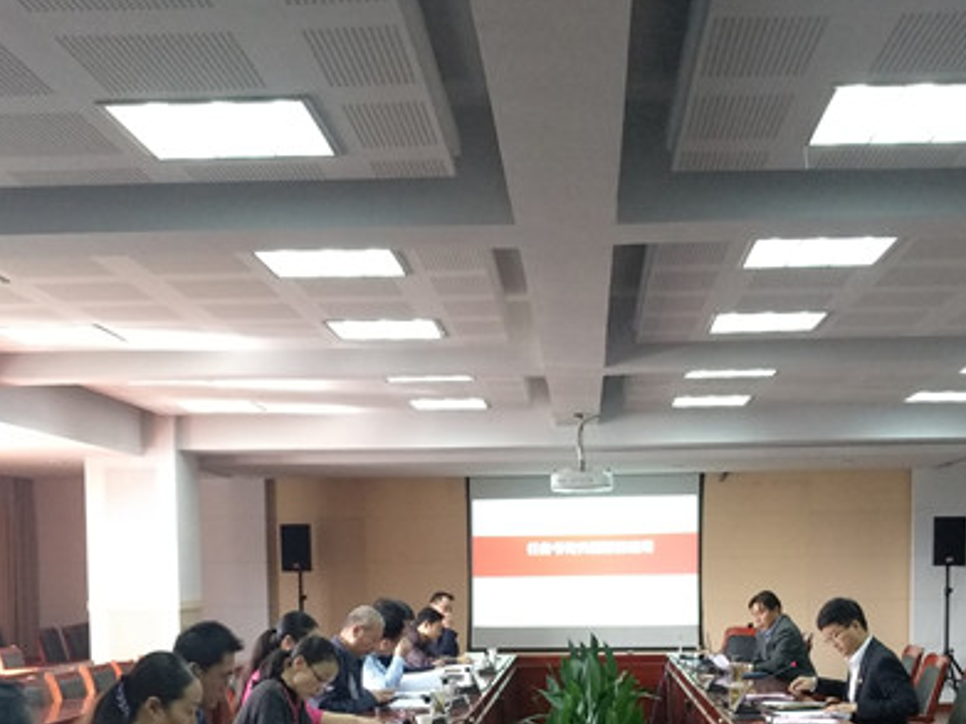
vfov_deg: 30.3
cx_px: 504
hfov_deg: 42.1
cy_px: 689
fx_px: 1255
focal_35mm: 45
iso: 500
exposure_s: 1/33
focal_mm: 3.81
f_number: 2.2
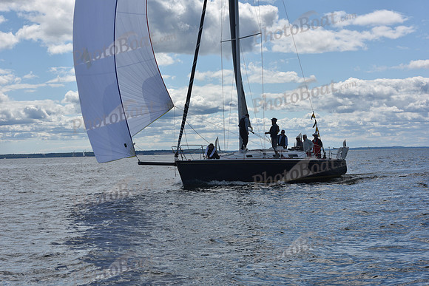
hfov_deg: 28.8
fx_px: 834
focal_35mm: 70
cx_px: 214
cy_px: 143
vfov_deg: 19.5
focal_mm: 70
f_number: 13
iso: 250
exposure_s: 1/800
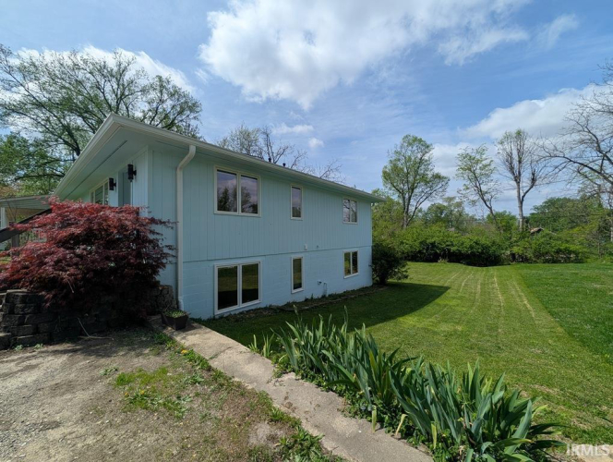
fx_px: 213
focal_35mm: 12
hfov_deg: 110.5
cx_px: 306
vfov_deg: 94.6
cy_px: 231
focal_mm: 2.02
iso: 52
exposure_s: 1/4184
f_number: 1.7
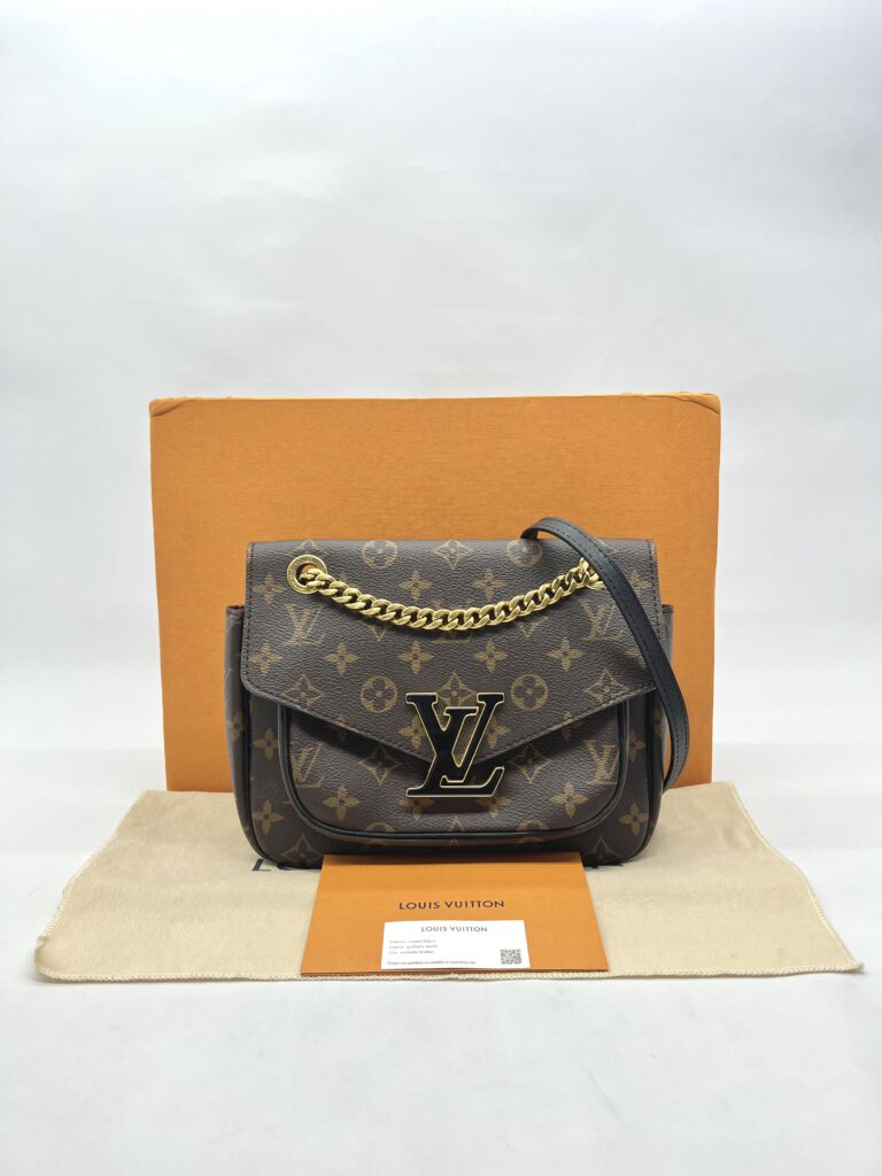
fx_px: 883
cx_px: 441
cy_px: 588
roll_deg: +0.3
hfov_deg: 53.1
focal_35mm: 26
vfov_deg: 67.3
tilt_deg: -7.1
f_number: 1.5
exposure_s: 1/100
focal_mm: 5.7
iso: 40
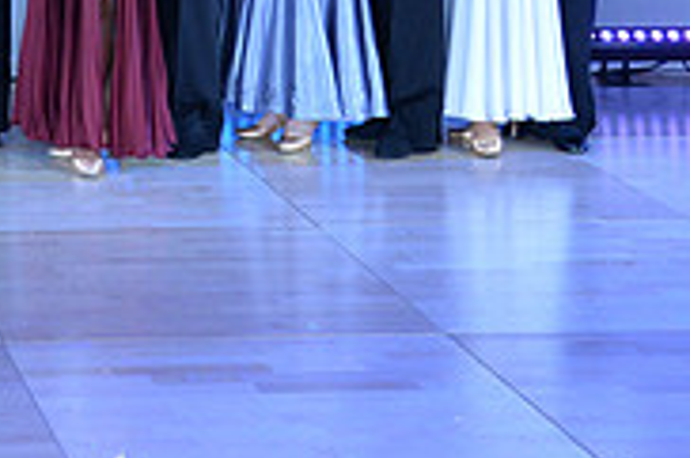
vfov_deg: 10.9
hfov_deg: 16.0
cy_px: -221
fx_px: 2317
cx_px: -235
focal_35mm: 121
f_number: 5
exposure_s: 1/250
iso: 2000
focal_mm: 38
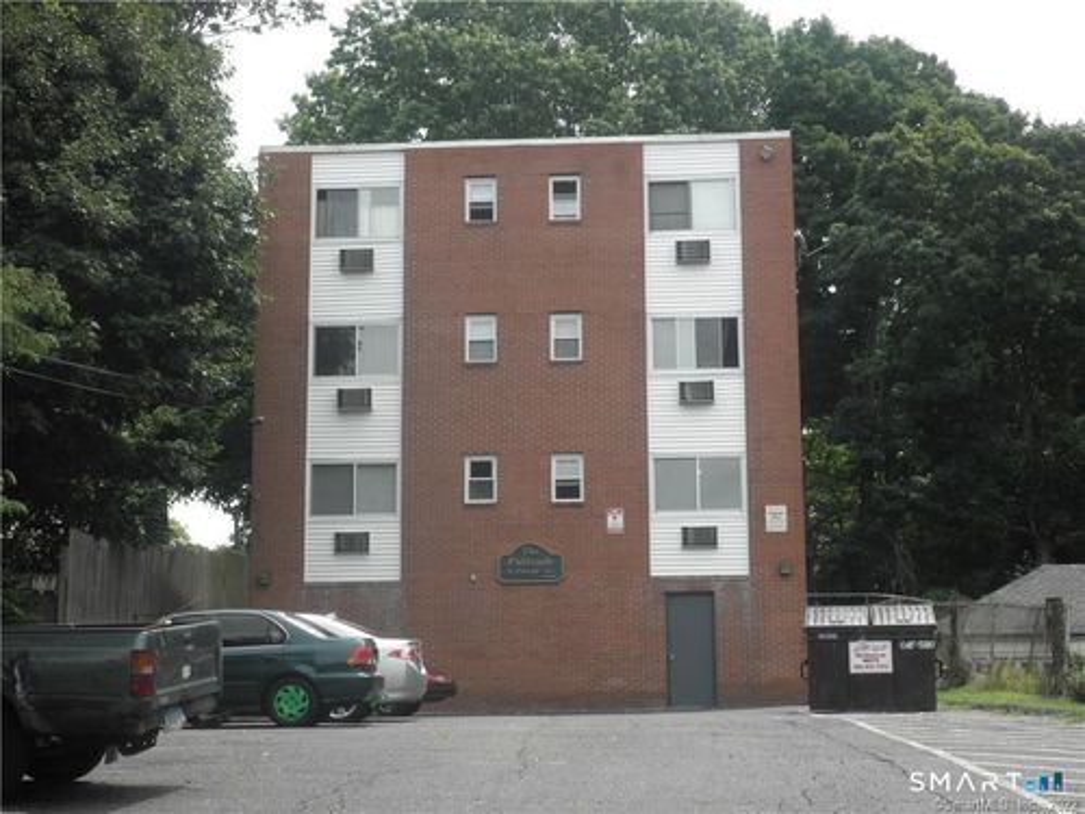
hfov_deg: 32.7
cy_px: 407
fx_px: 1849
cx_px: 542
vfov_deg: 24.8
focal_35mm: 59
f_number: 3.8
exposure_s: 1/320
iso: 64
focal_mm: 10.5
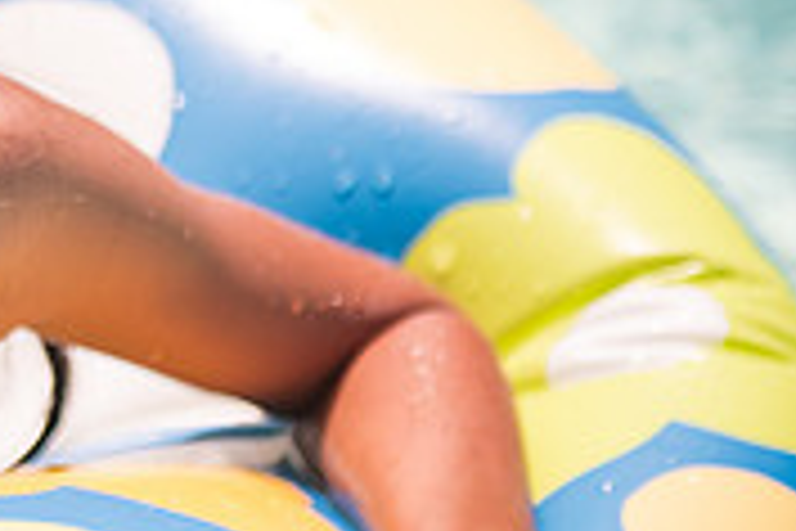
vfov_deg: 5.9
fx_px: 5085
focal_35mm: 230
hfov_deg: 8.8
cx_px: -346
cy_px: -70
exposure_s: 1/4000
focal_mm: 70
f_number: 2.8
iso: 160
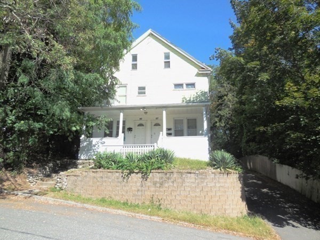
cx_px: 160
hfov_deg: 69.4
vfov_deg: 54.9
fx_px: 231
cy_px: 120
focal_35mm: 25
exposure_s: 1/1000
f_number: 3.1
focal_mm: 4.5
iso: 125
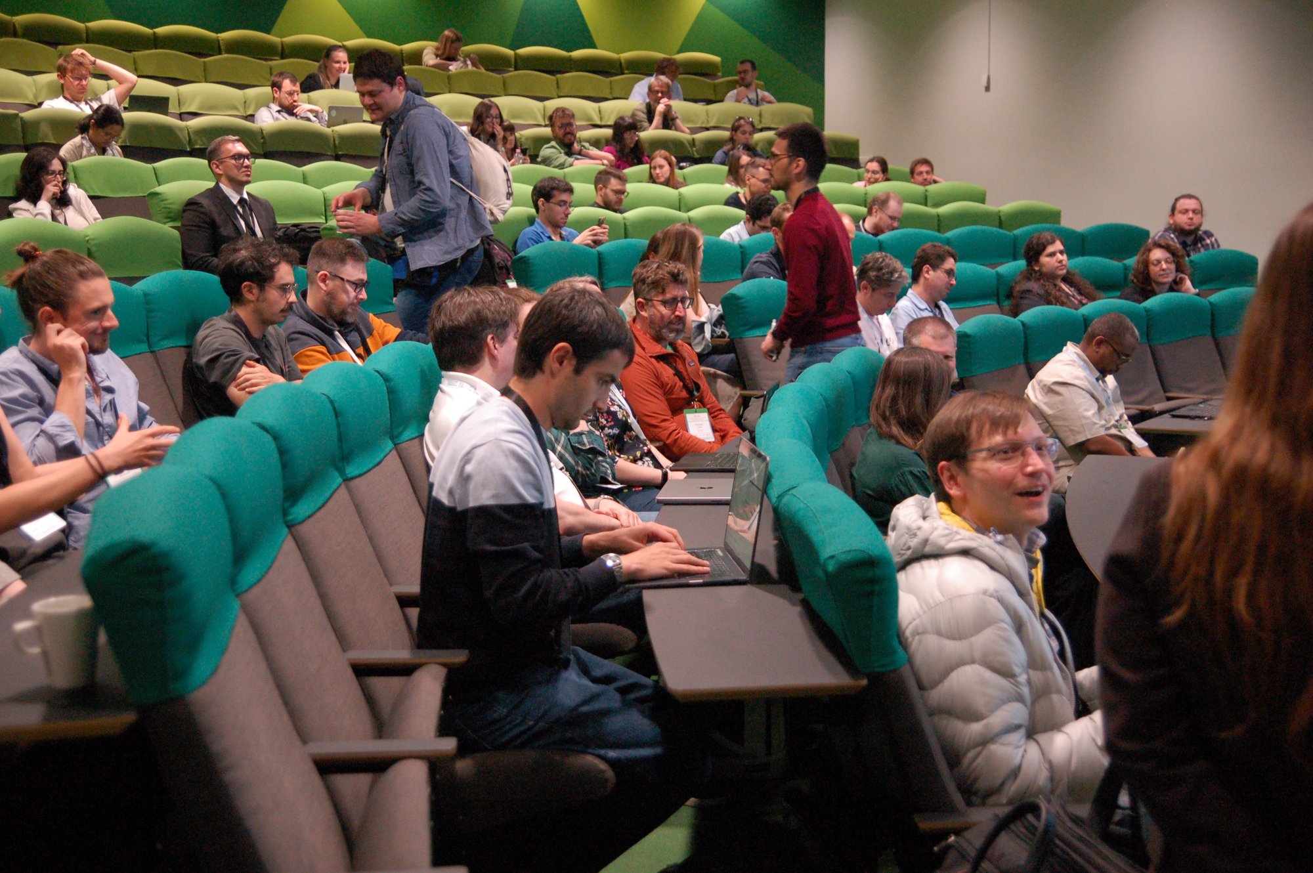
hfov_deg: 41.1
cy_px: 436
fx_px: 1749
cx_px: 656
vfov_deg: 28.0
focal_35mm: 48
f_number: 2.8
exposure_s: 1/125
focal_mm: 32
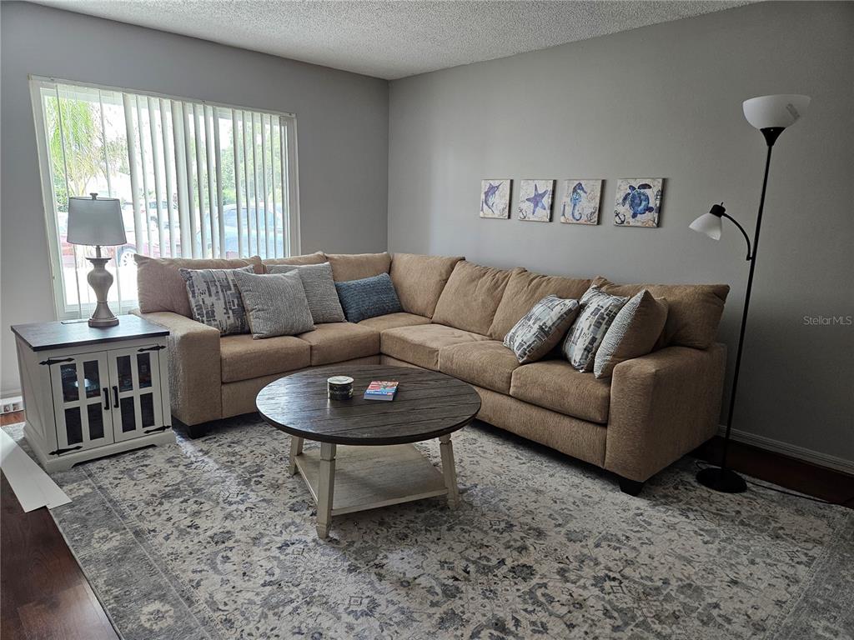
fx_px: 567
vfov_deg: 58.9
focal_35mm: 23
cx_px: 427
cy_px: 320
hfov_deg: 73.9
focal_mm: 5.4
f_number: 1.8
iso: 320
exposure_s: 1/120
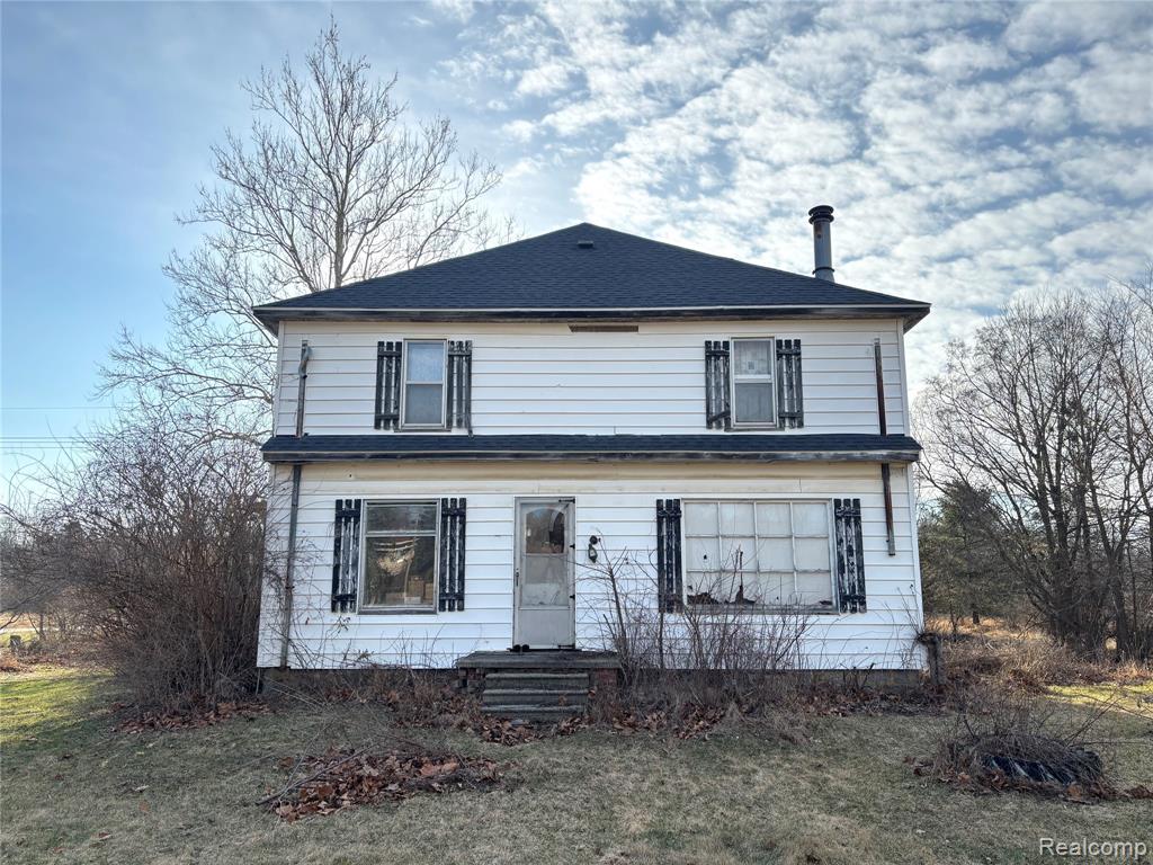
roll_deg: -0.1
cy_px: 432
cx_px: 576
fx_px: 866
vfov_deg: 53.1
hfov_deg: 67.3
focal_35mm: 26
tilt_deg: +10.8
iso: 50
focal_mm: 5.96
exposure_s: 1/894
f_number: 1.6
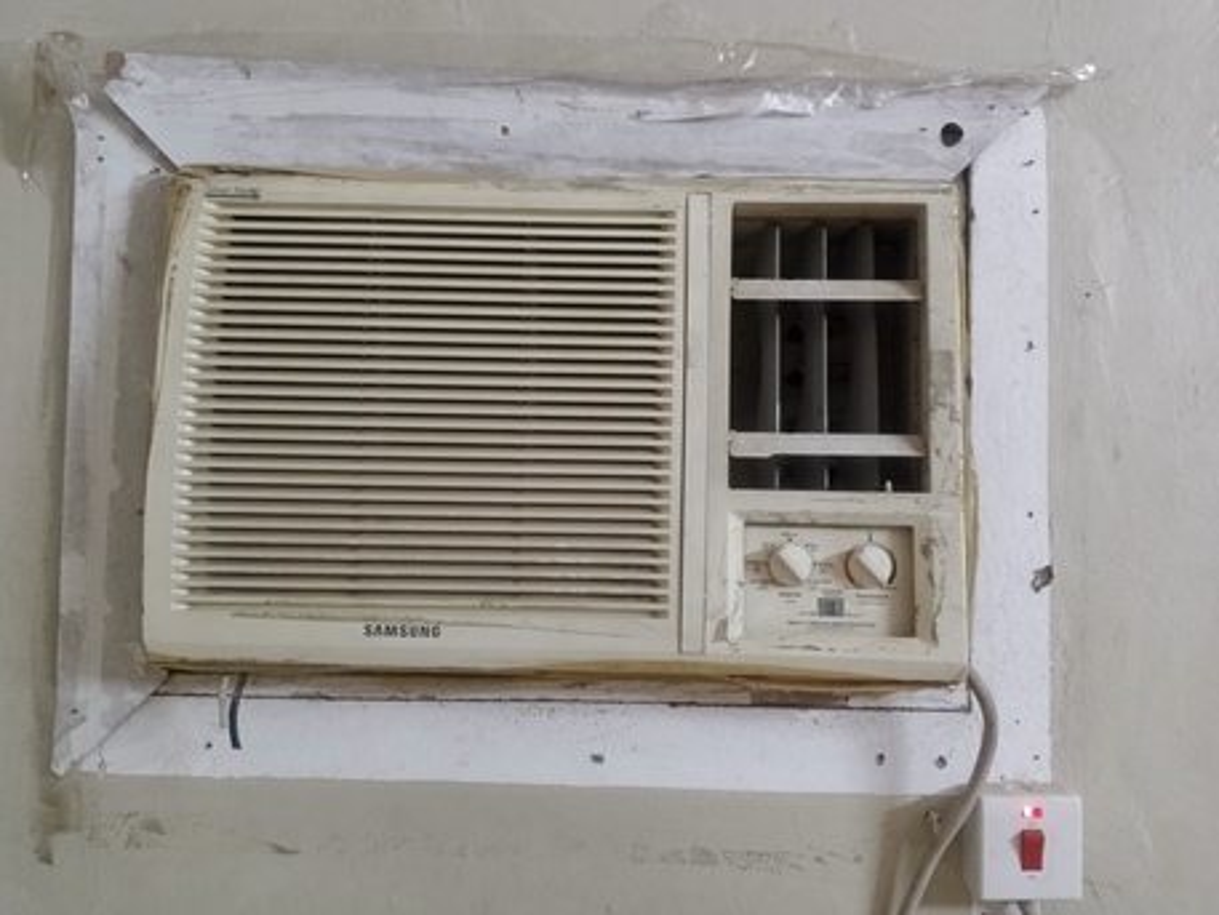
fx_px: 810
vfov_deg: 58.9
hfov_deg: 73.9
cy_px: 458
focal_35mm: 23
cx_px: 610
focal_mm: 4.09
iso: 1806
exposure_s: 1/20
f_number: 1.6
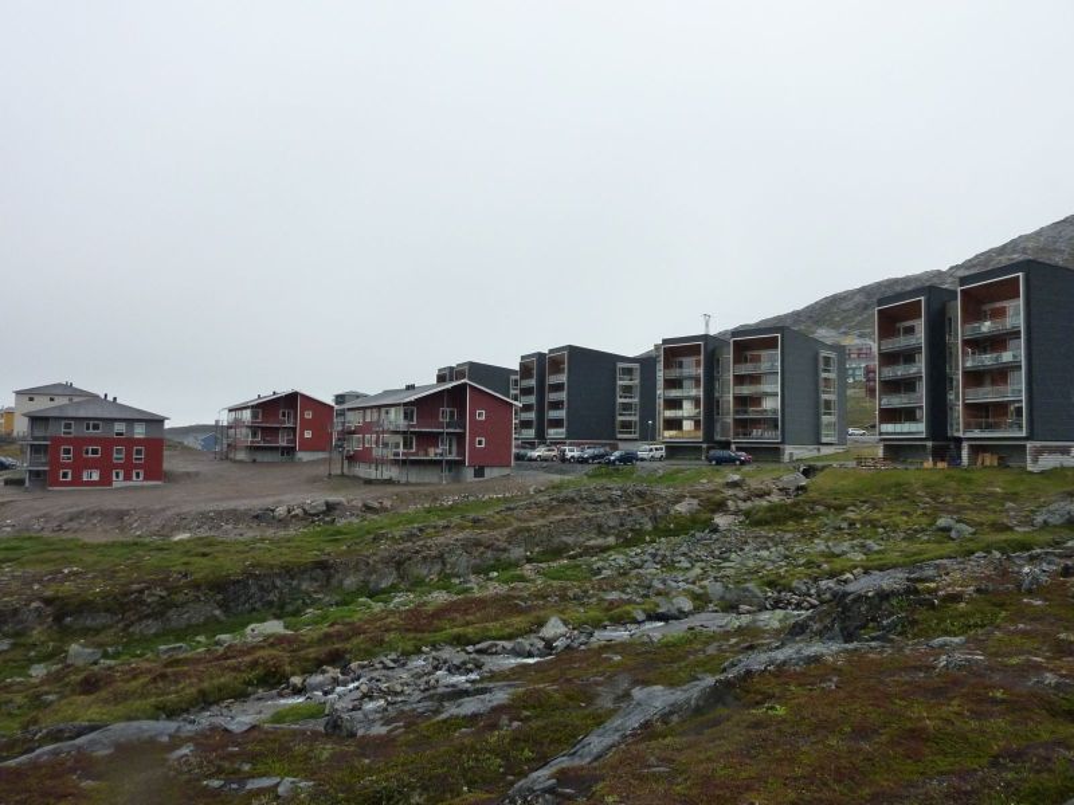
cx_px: 537
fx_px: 776
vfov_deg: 54.9
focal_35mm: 25
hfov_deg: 69.4
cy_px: 402
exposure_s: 1/250
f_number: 4
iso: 250
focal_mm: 4.1
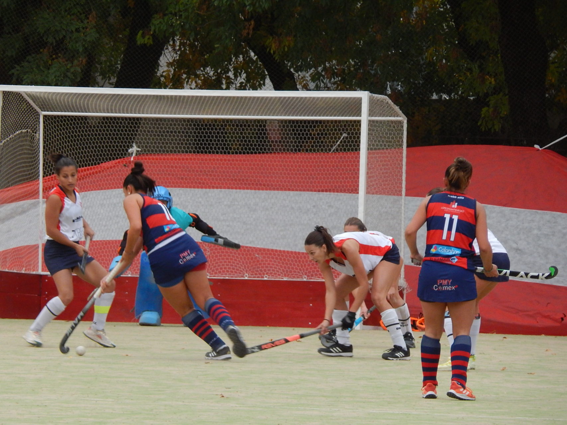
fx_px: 8157
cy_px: 212
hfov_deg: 4.0
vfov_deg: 3.0
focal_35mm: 498
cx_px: 284
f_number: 5.8
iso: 400
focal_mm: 88.6
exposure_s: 1/125
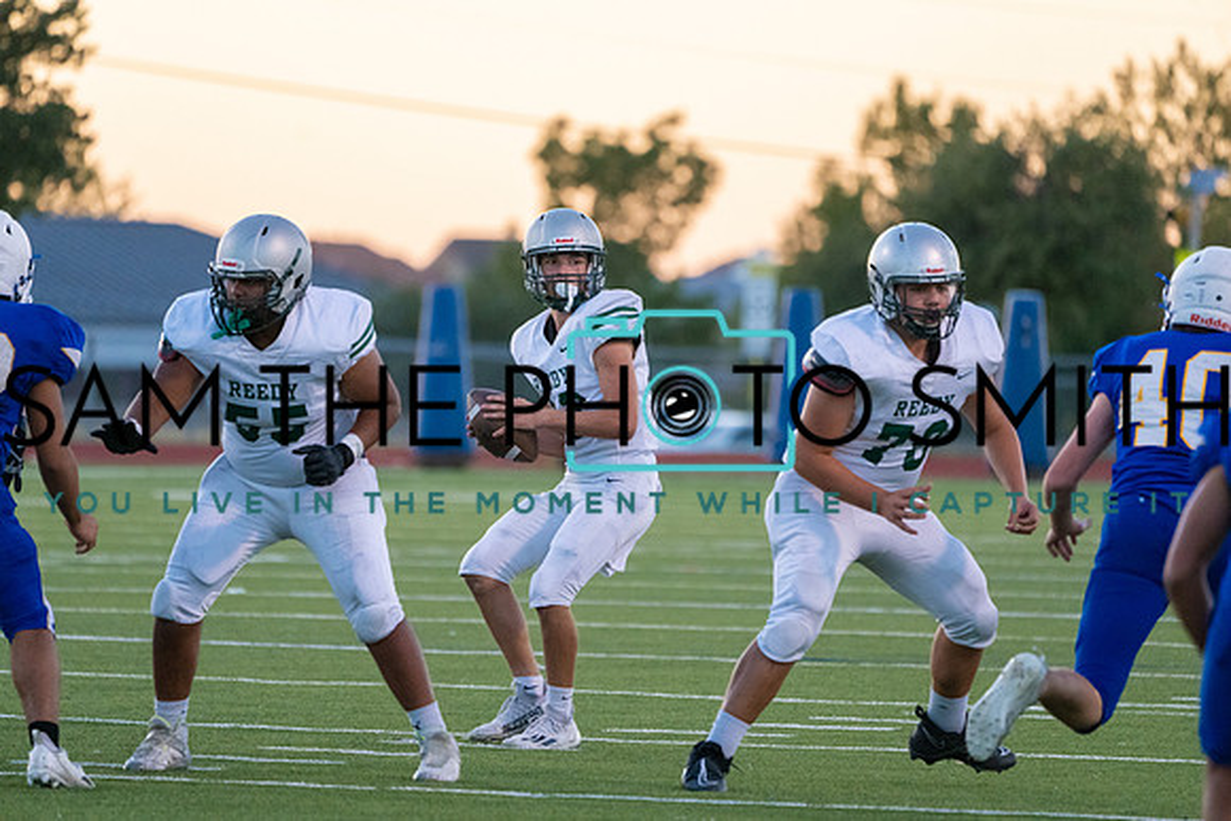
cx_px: 616
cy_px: 410
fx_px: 13680
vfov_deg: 3.4
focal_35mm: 400
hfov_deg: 5.2
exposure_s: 1/1000
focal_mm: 400
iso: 5000
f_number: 5.6
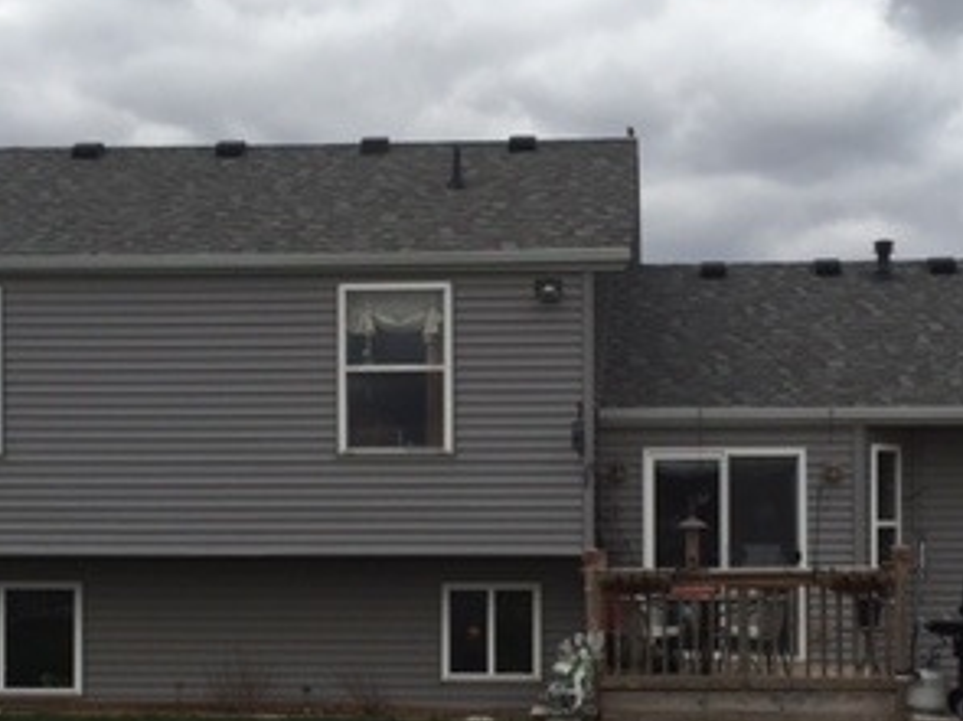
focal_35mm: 63
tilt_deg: +0.2
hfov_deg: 30.7
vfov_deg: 23.1
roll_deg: -0.5
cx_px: 519
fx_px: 1752
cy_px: 535
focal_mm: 4.15
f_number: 2.2
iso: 32
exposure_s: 1/2083
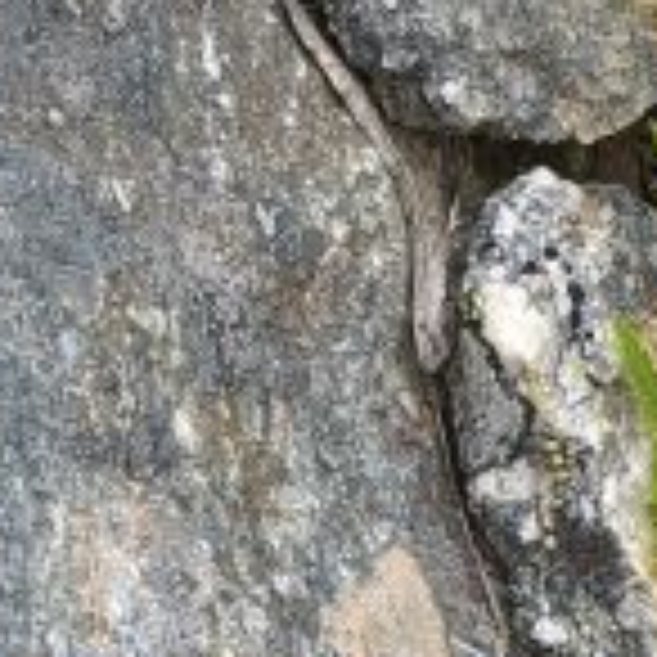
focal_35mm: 379
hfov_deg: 4.6
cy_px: 117
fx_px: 8138
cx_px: 1163
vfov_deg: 4.6
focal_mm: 50
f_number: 9
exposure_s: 1/125
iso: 160
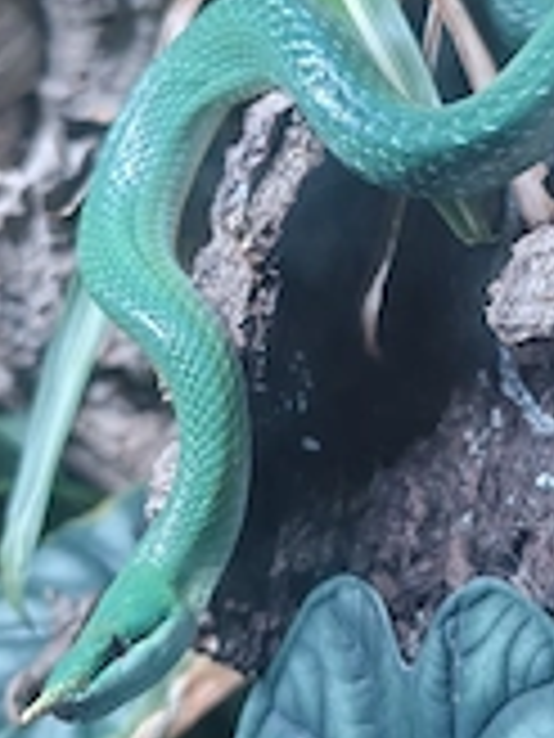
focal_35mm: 56
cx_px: 333
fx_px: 1195
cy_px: 274
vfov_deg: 34.2
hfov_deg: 26.0
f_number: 1.6
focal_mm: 6.06
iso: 640
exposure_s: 1/123
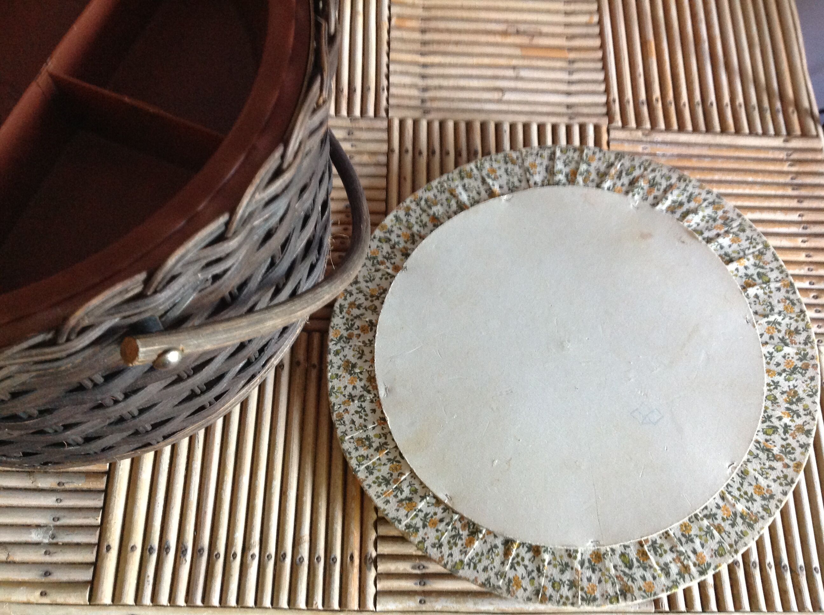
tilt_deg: -68.4
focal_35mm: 35
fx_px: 832
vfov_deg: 40.6
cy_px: 308
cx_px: 412
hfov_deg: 52.7
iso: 320
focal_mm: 4.28
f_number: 2.4
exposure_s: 1/15
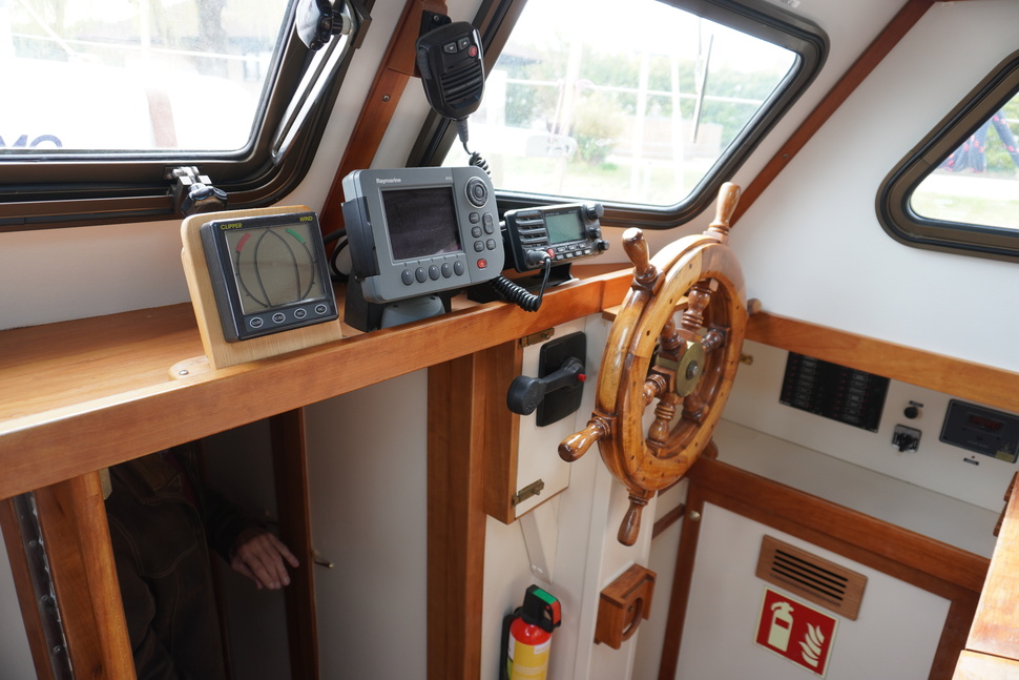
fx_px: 679
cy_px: 340
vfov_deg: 53.2
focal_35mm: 24
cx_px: 510
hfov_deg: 73.7
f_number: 4
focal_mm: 16
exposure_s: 1/60
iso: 160
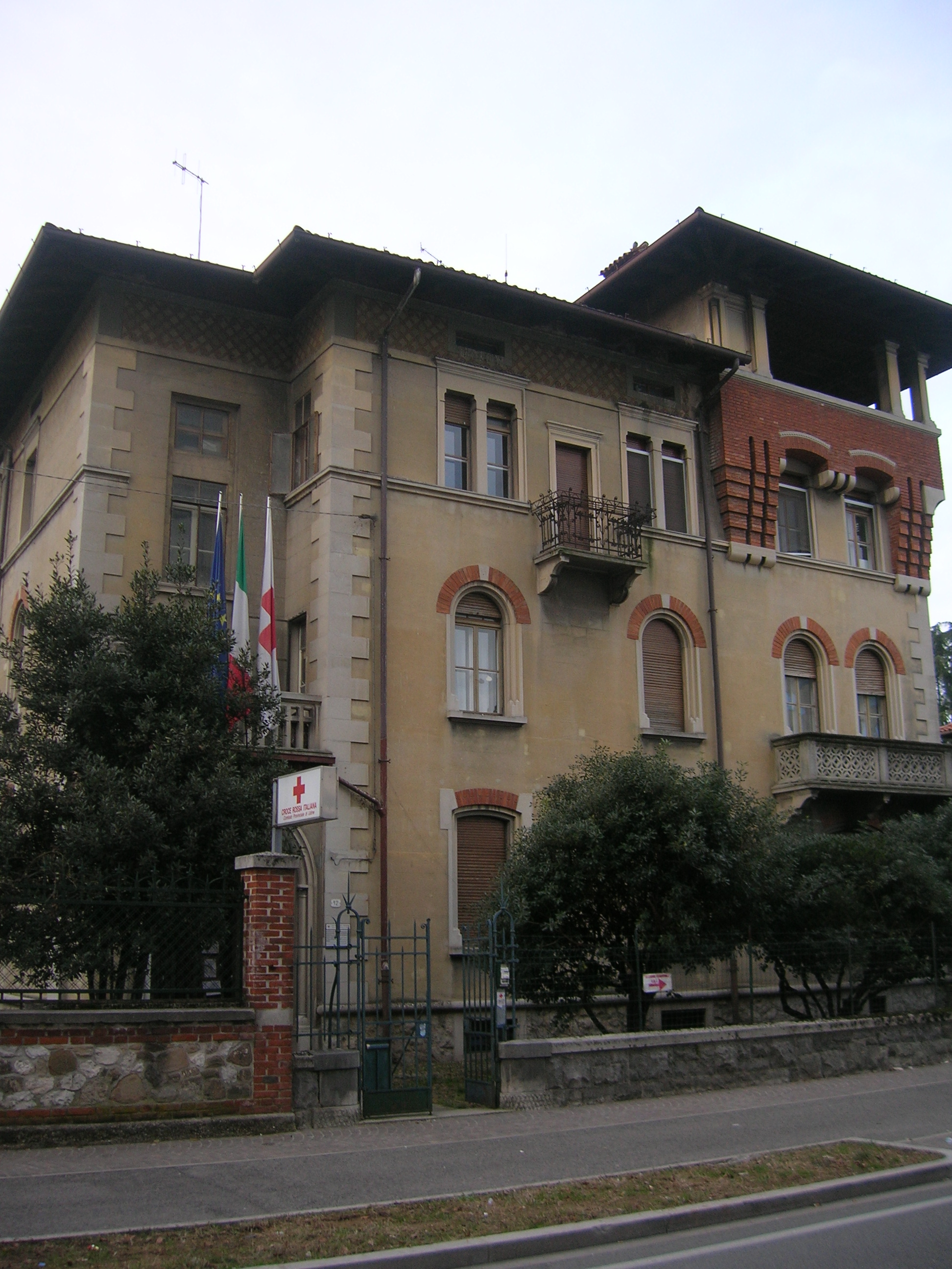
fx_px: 1247
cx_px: 476
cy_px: 634
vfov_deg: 54.0
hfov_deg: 41.8
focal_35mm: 34
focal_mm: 5.7
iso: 50
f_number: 2.9
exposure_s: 1/92.4
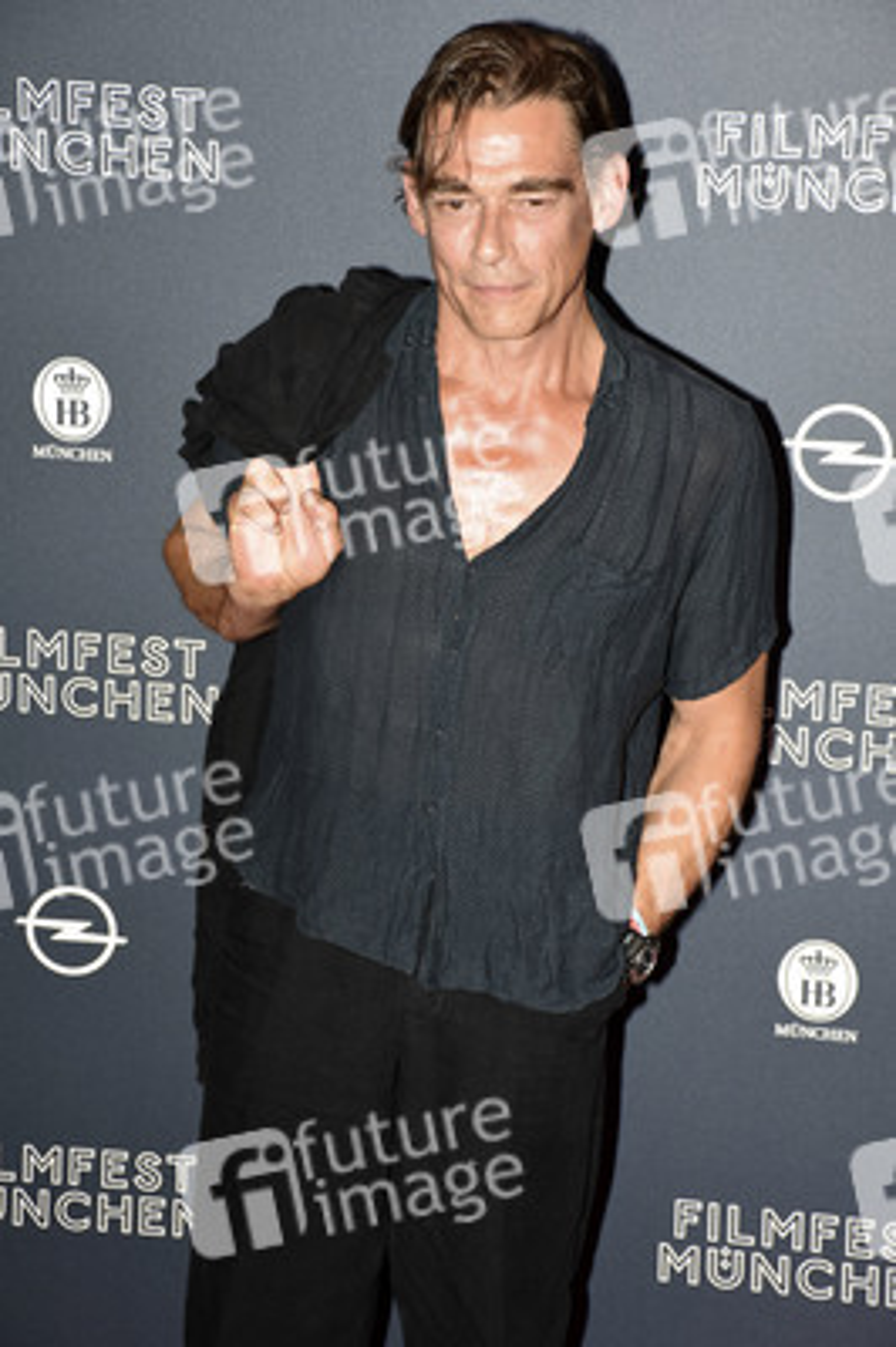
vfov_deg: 20.6
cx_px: 448
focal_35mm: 99
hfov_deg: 13.8
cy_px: 674
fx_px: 3702
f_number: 5
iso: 400
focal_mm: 66
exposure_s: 1/160
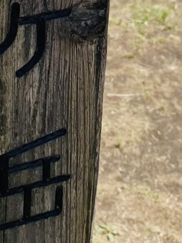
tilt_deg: -17.4
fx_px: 799
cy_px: -101
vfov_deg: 16.1
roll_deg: -1.8
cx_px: 27
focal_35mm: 114
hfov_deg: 12.9
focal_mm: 4.25
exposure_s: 1/3040
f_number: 1.8
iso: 32
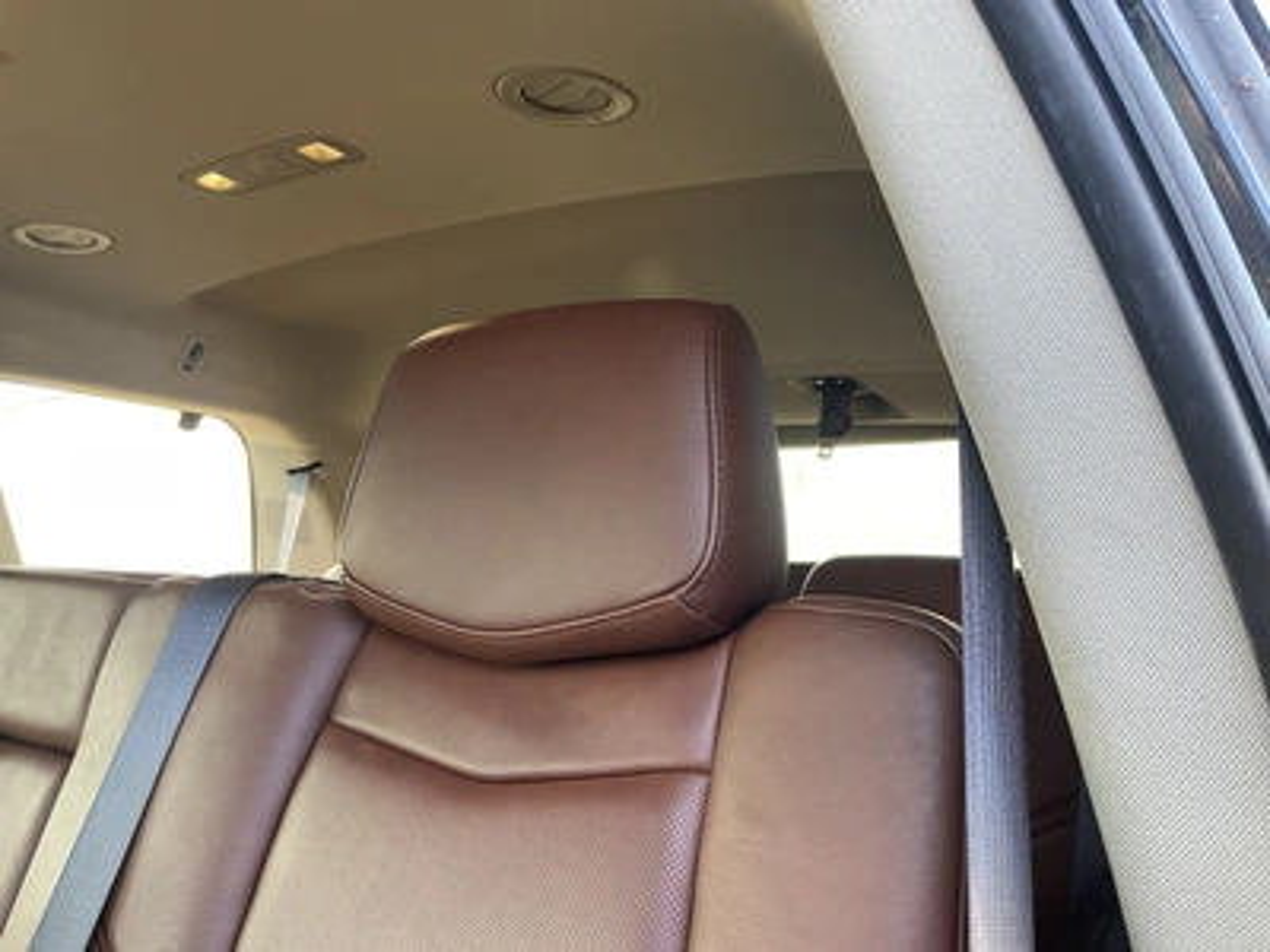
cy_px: 476
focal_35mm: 29
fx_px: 1064
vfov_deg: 48.2
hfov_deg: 61.7
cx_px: 635
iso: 64
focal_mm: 3
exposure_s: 1/83
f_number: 1.8
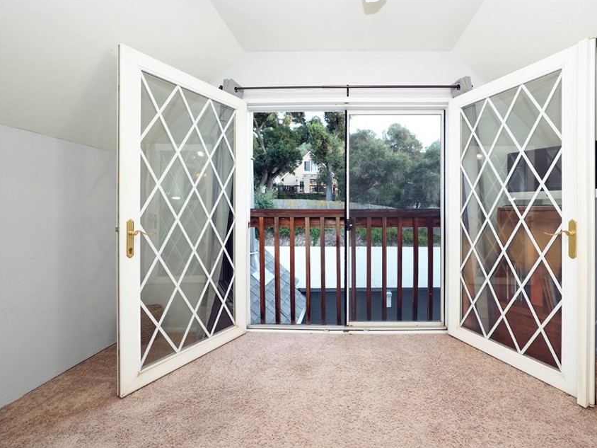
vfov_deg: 85.6
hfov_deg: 101.2
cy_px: 232
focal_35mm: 14
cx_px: 347
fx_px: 241
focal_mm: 12
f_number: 6.3
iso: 200
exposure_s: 1/30
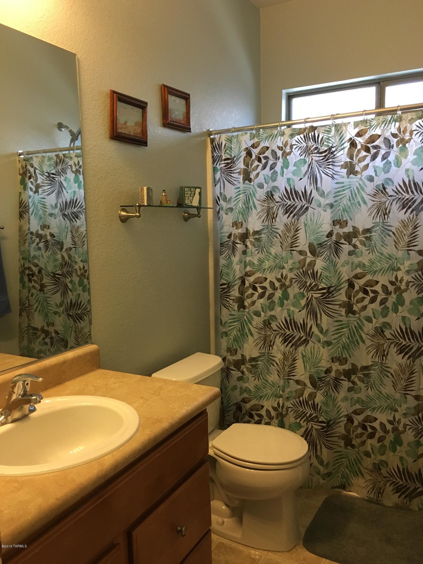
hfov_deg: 48.2
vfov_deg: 61.7
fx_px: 472
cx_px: 212
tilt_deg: -5.9
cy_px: 282
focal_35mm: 29
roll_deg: +0.6
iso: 160
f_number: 2.2
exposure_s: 1/30
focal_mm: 4.15
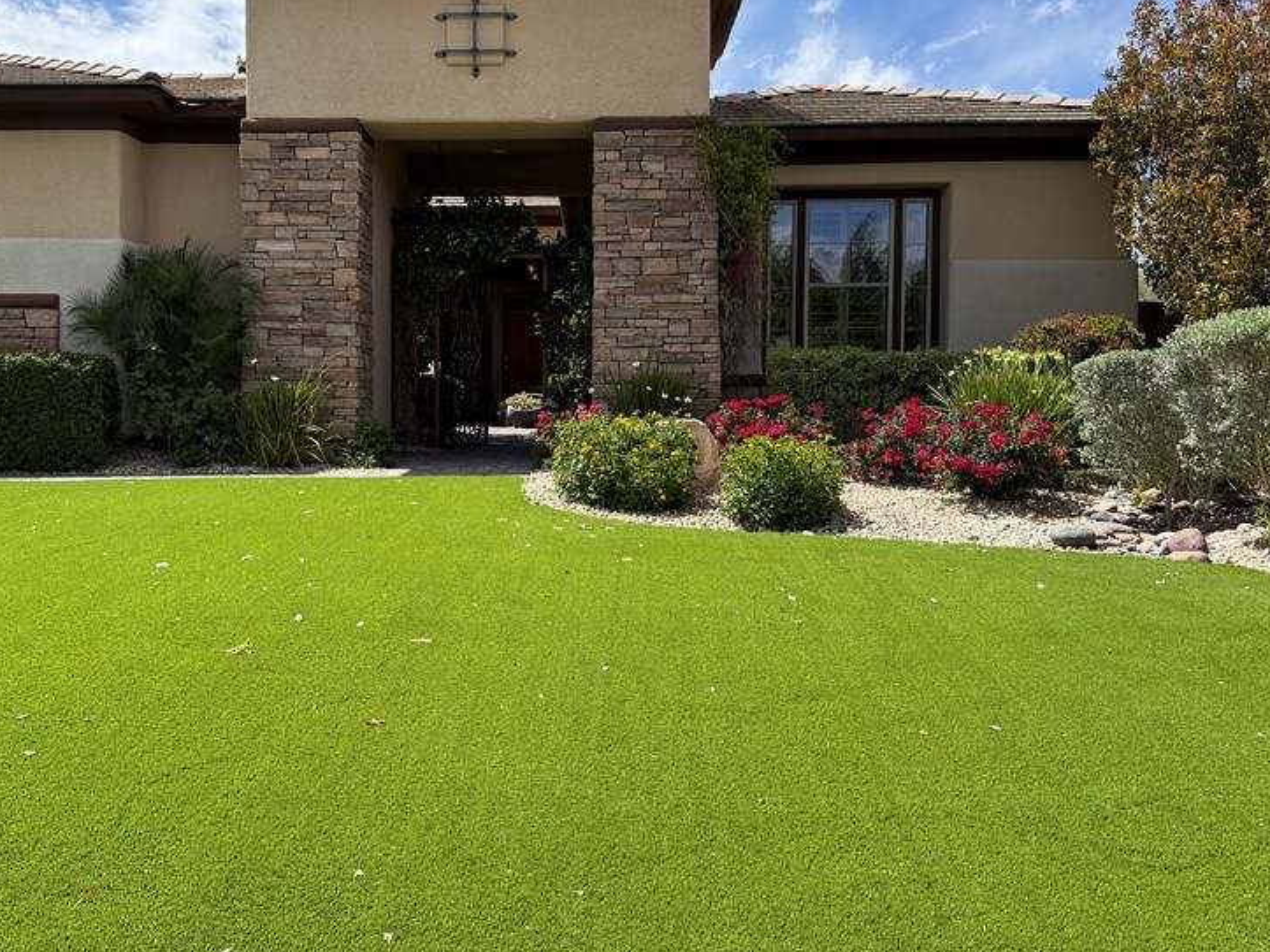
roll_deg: -0.7
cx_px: 525
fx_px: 1247
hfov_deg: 53.7
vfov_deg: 41.7
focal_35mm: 34
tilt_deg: -1.4
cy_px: 422
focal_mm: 6.76
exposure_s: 1/4405
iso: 100
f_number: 1.78
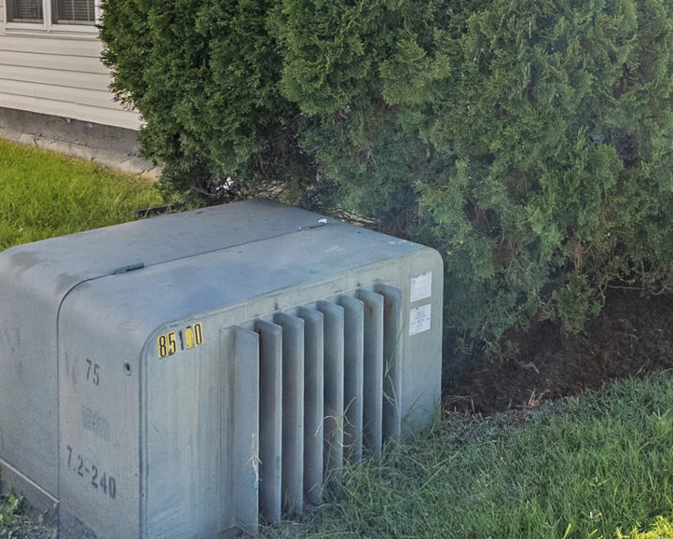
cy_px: -13
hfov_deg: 33.1
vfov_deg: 27.3
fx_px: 1036
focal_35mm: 52
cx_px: 667
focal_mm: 16
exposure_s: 1/160
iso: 1000
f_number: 11
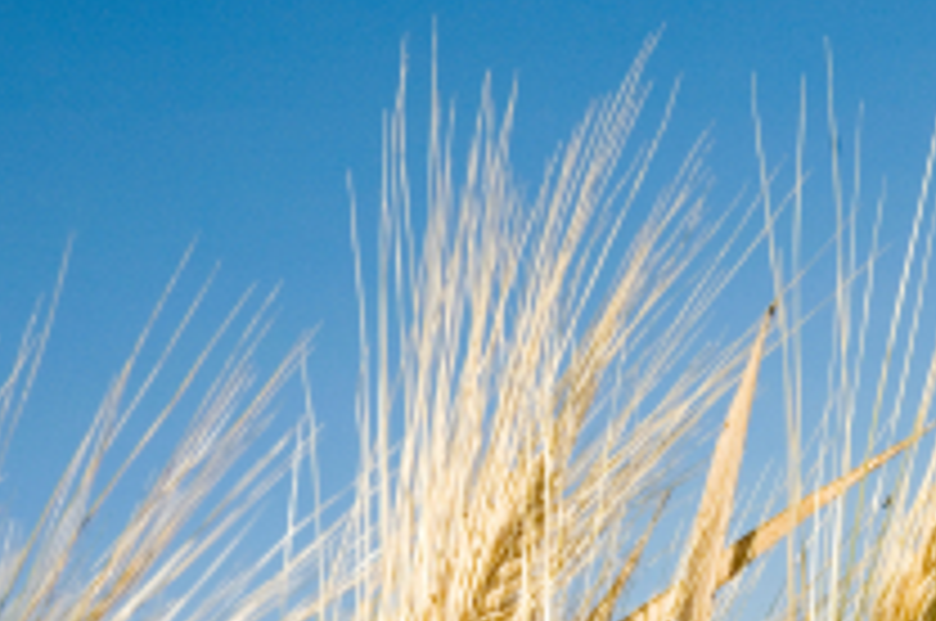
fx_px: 2233
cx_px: 893
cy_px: 594
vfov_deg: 15.6
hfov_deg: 22.9
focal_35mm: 86
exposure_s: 1/200
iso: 200
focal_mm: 28
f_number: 13
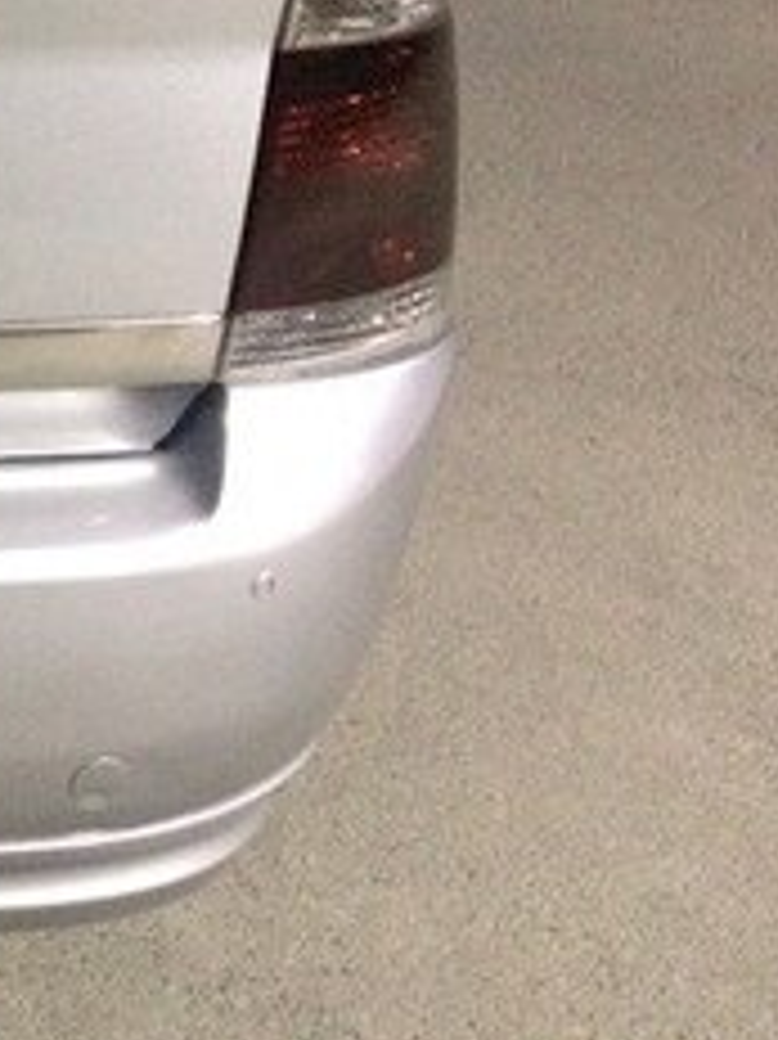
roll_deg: -0.8
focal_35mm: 83
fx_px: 2490
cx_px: -670
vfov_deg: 23.2
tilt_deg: -22.0
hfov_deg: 15.1
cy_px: 200
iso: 500
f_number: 2.2
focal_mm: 4.15
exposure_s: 1/17
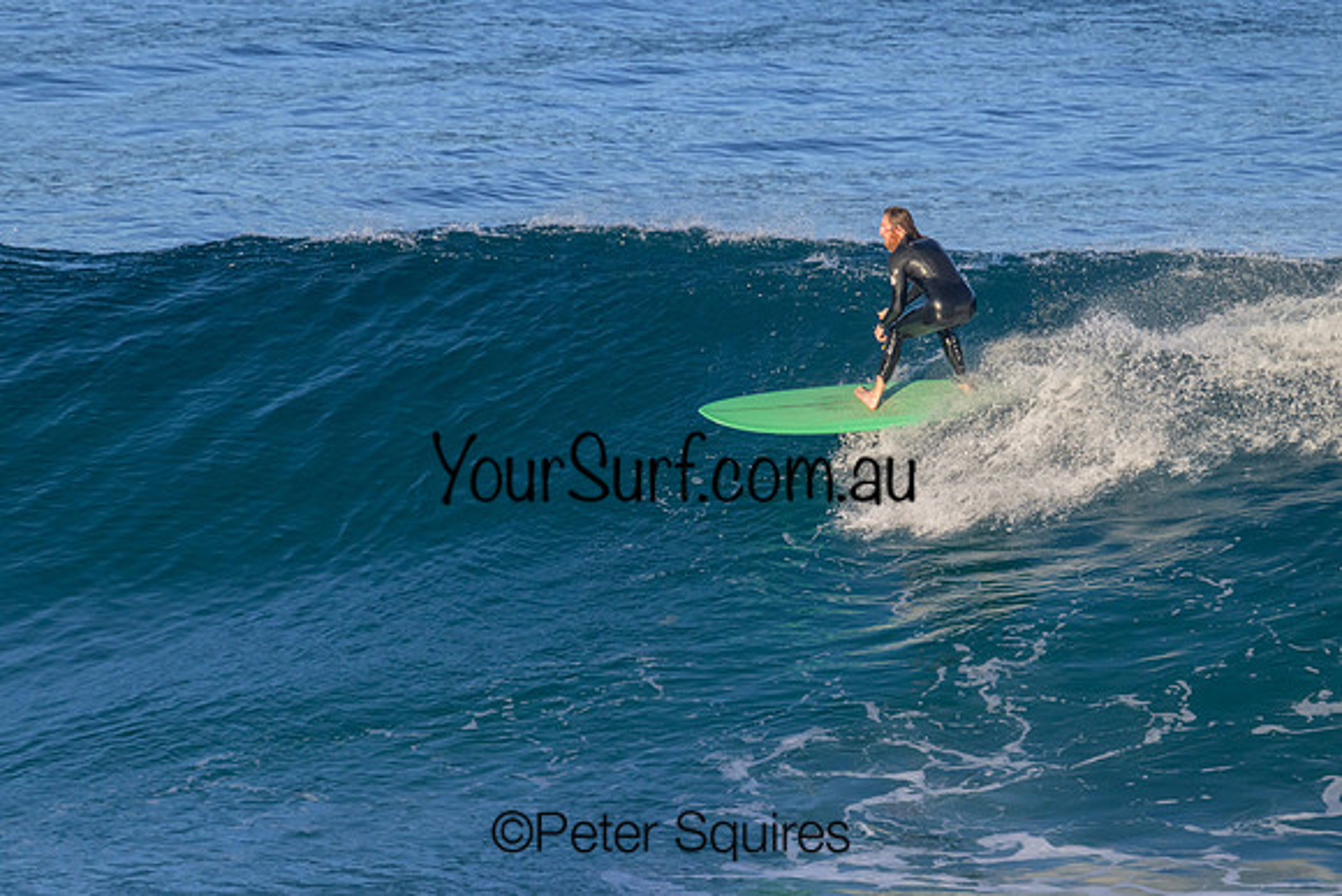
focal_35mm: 729
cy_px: 399
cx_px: 739
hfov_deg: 2.8
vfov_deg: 1.9
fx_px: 27177
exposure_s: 1/2000
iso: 2500
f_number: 11
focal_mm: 640
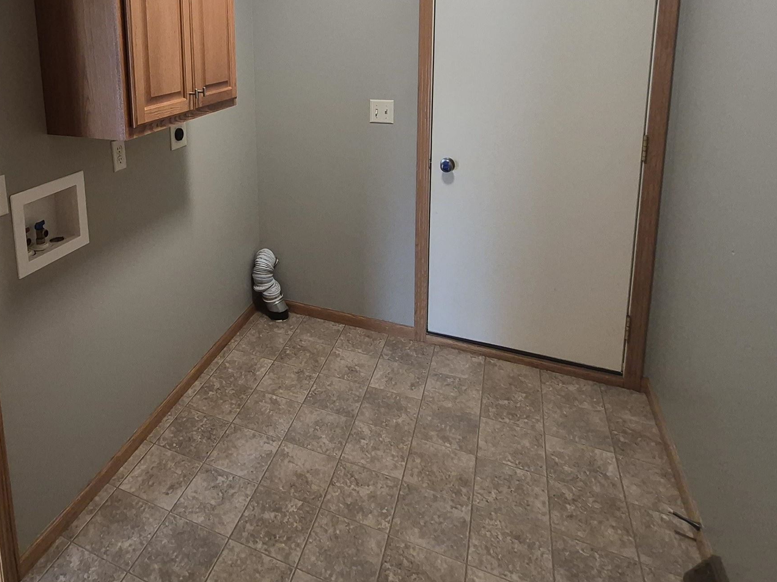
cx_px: 245
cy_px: 105
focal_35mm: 23
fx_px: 516
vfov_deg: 54.3
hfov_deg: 71.3
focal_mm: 1.74
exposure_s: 1/60
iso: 400
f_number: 2.2
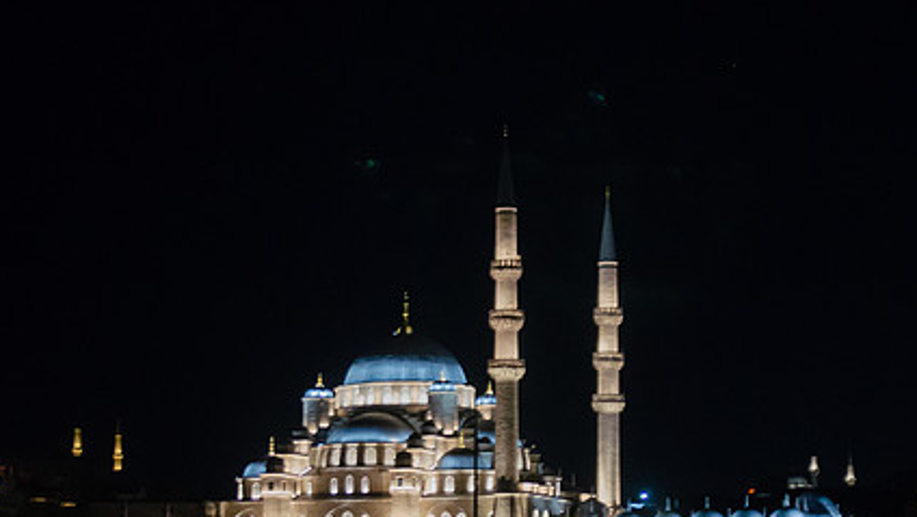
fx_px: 2165
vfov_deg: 13.6
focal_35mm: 89
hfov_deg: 23.9
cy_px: 336
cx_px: 480
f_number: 2.8
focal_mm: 40
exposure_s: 1/80
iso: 2500
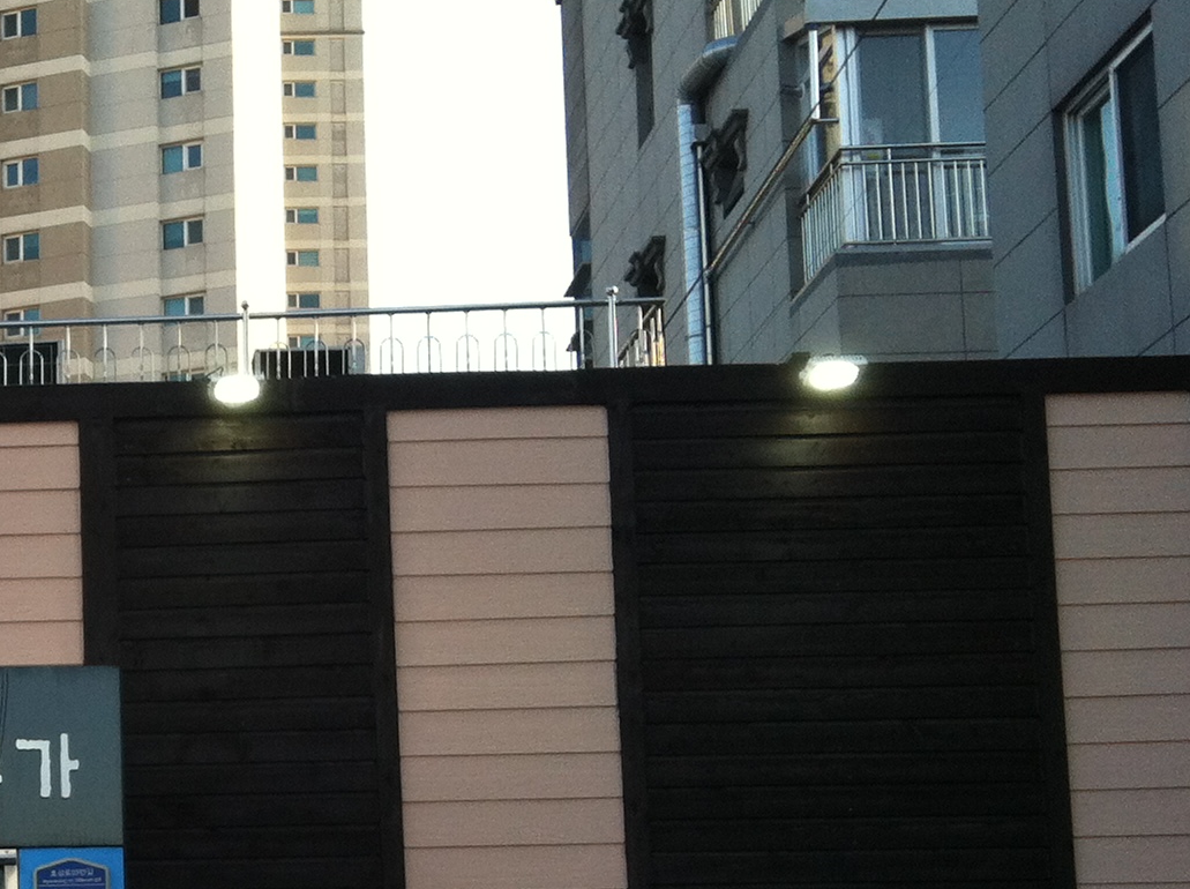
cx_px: -194
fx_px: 3021
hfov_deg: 20.9
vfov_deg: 16.5
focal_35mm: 88
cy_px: 789
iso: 80
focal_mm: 3.85
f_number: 2.8
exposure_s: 1/197
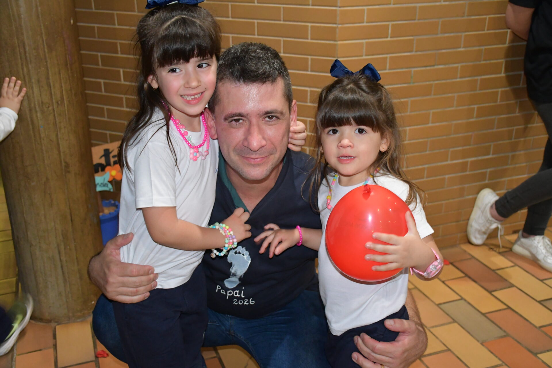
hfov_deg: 49.6
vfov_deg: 34.2
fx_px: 598
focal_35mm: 39
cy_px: 184
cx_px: 276
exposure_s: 1/60
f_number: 3.8
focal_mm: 26
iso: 3200
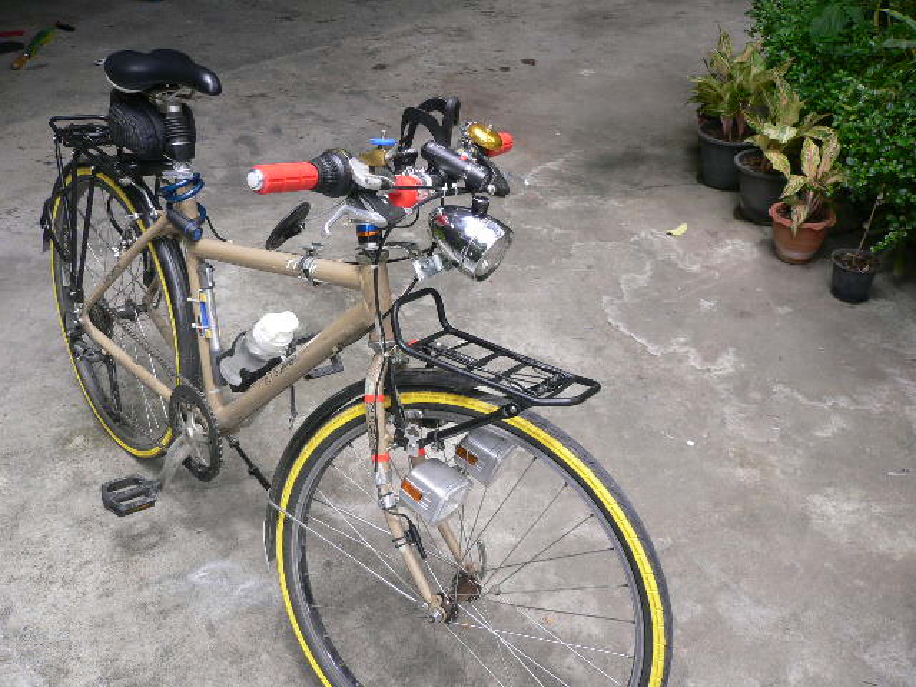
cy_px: 344
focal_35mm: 35
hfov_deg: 52.6
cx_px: 458
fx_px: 926
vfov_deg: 40.7
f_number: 2.8
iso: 80
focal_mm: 5.8
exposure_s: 1/320
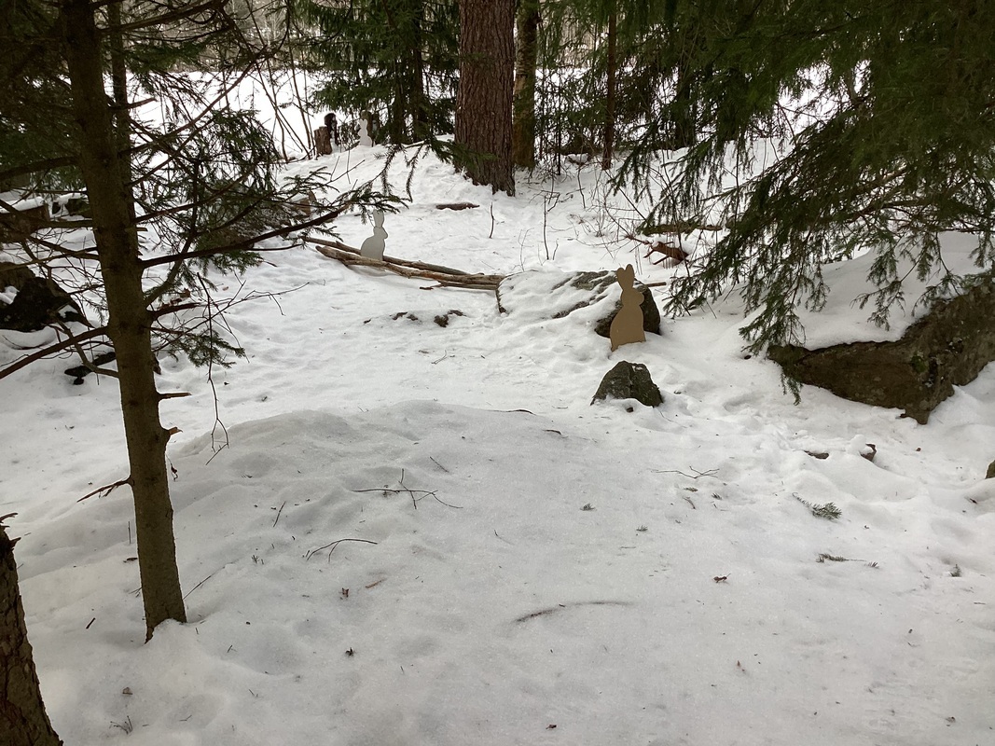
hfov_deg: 58.4
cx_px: 498
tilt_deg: -22.5
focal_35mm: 31
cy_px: 373
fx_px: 891
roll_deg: -0.4
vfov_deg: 45.4
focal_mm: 3.3
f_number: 2.4
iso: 50
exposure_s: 1/120
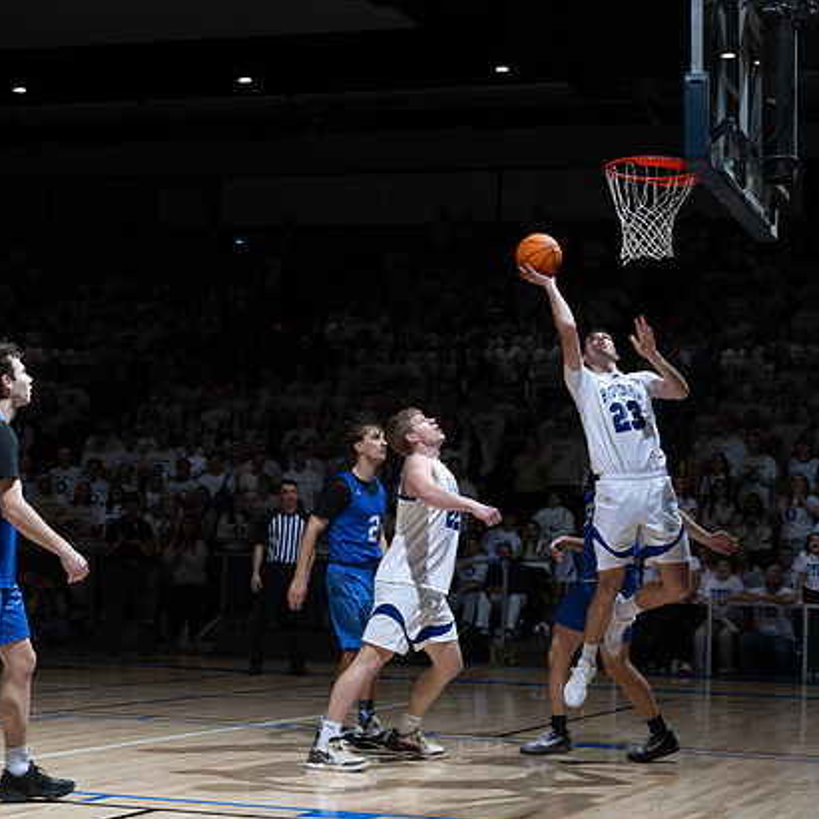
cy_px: 433
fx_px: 1820
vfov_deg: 25.4
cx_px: 577
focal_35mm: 68
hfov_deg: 25.2
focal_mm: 43
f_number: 6.3
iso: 100
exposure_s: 1/60
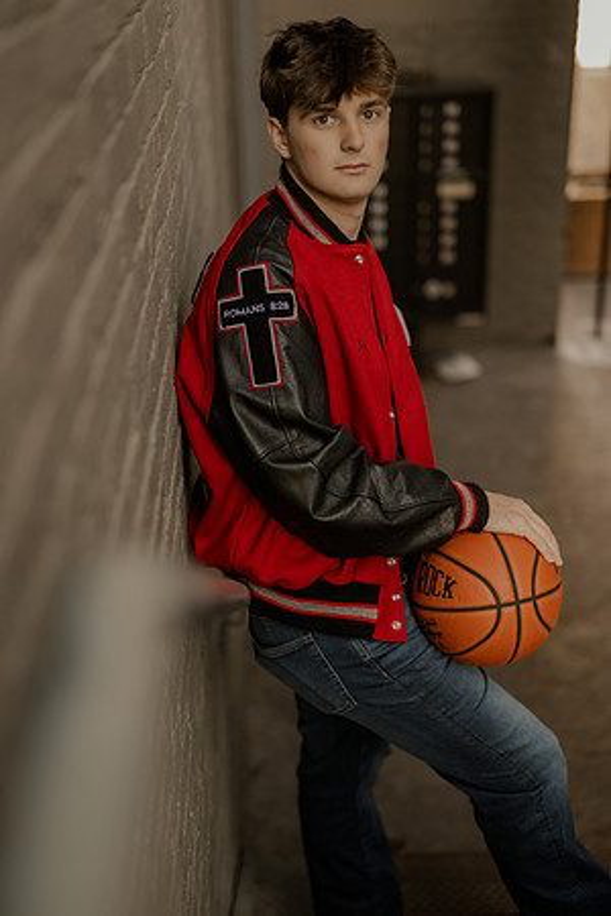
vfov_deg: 39.6
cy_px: 458
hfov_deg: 27.0
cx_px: 306
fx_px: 1273
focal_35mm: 50
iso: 800
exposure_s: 1/400
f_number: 1.8
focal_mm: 50
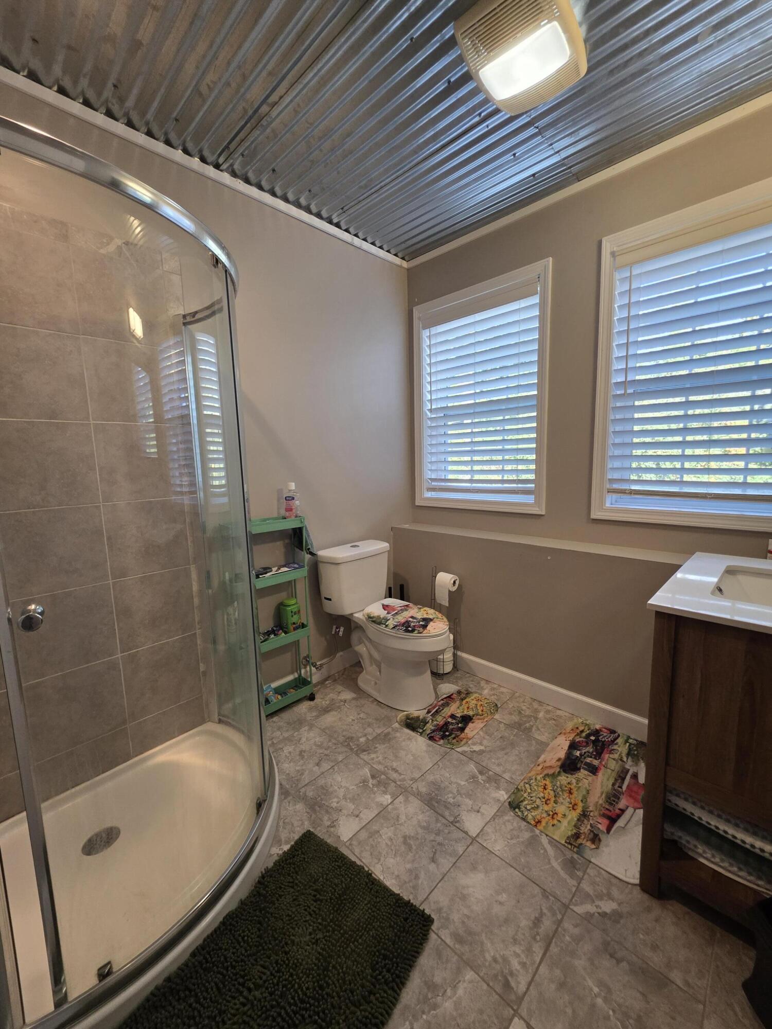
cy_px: 514
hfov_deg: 89.9
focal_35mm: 13
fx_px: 387
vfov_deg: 106.2
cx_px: 386
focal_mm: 2.2
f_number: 1.9
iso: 200
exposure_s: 1/120
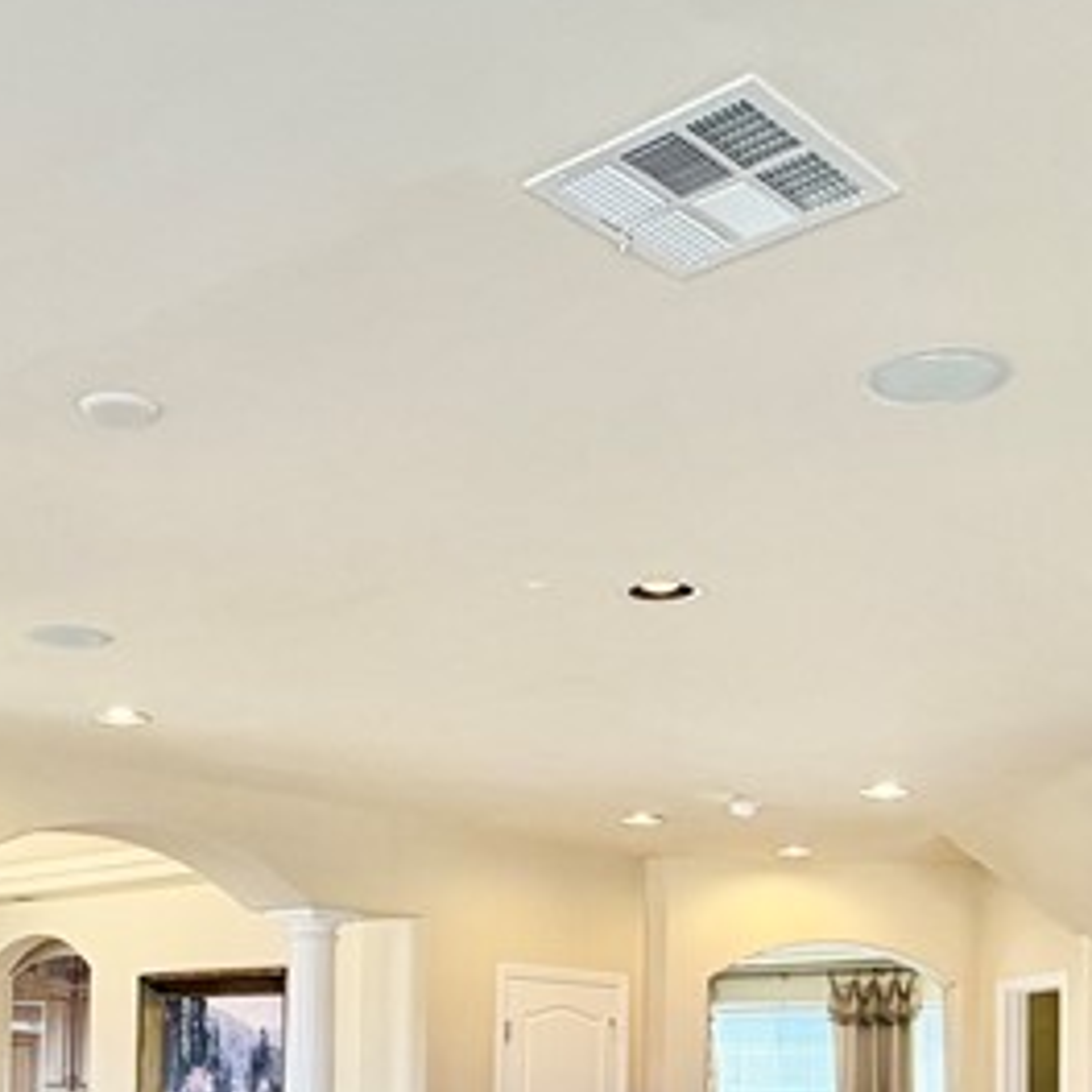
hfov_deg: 35.1
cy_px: 1001
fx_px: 1713
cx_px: 397
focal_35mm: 48
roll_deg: -0.8
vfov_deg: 33.3
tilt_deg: +3.0
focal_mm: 2.22
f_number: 2.2
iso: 200
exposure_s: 1/120
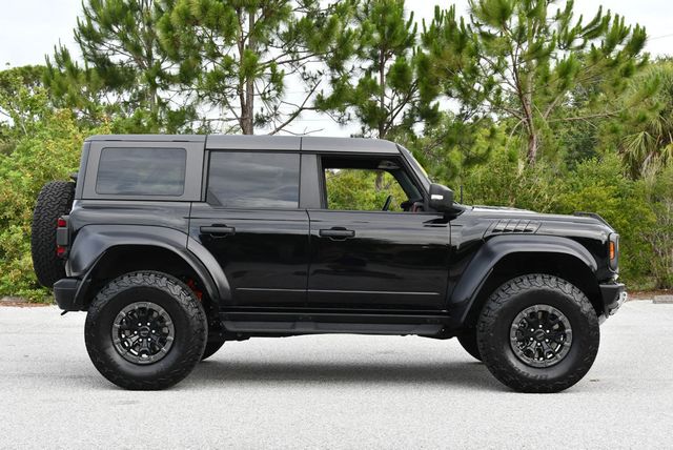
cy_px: 225
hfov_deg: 34.5
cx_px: 336
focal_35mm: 58
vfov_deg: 23.4
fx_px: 1085
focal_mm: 29
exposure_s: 1/250
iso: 200
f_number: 5.6
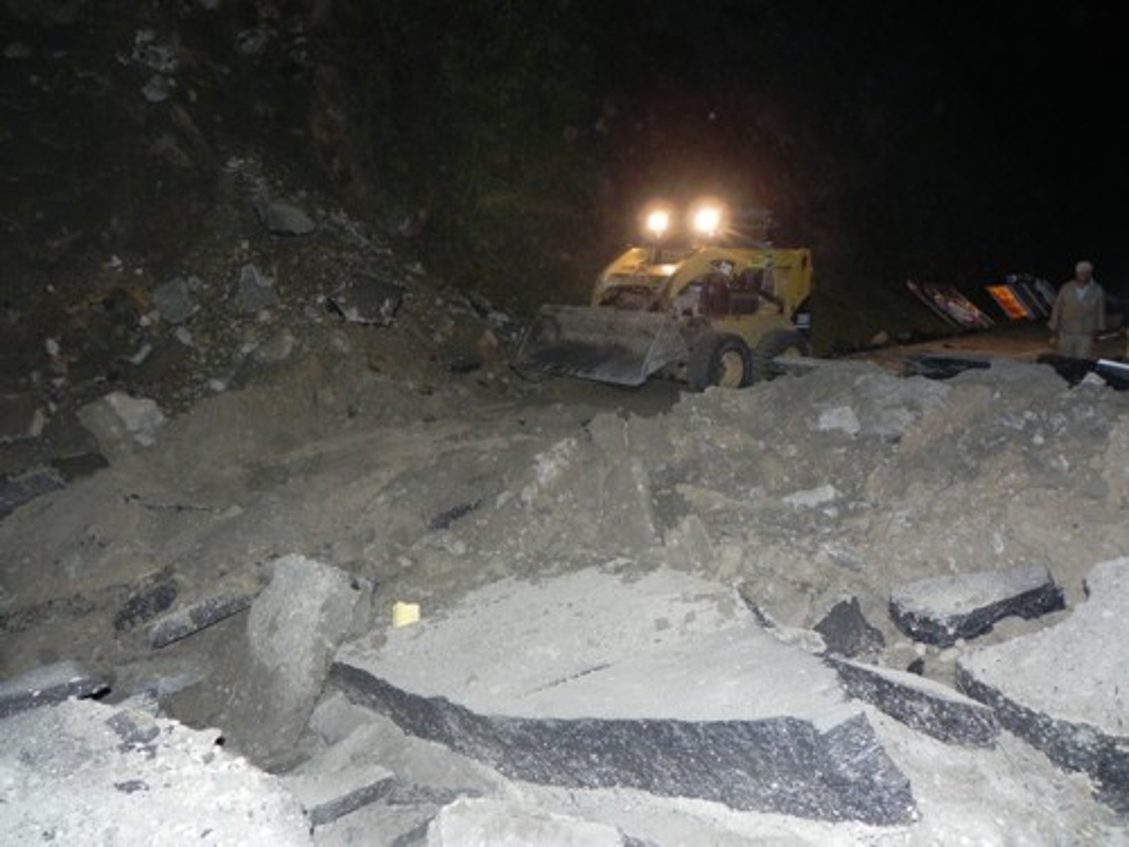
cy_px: 424
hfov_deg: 67.3
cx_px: 564
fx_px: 848
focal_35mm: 26
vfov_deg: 53.1
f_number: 2.8
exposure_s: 1/30
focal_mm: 4.6
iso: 578
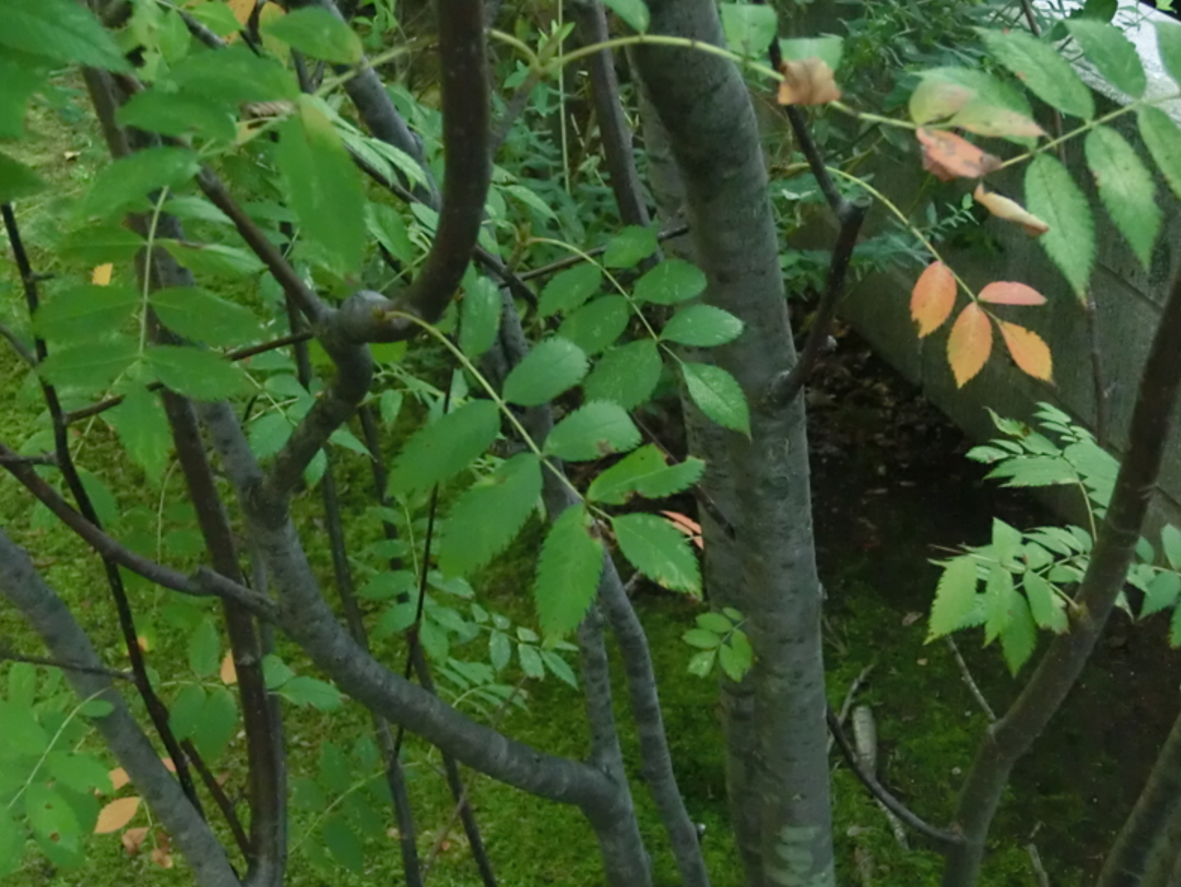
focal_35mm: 58
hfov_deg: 33.2
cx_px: 594
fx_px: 1979
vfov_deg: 25.2
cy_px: 439
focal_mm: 10.04
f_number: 4.5
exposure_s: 1/60
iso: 800
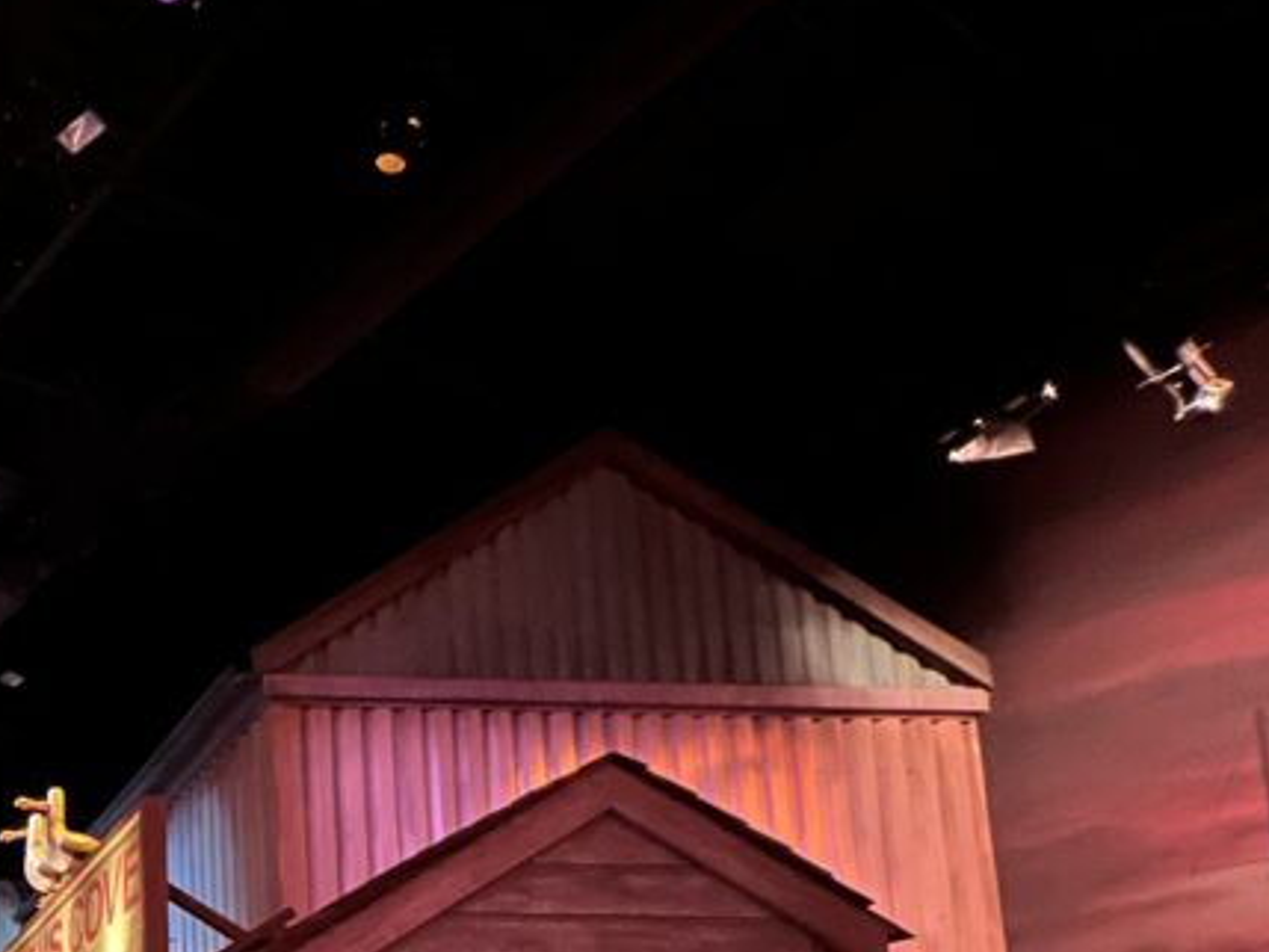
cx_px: -234
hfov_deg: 41.3
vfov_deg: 36.8
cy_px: 1094
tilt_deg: +7.4
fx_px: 1137
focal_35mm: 31
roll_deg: -0.4
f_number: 1.8
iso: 800
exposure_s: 1/12
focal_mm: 1.57
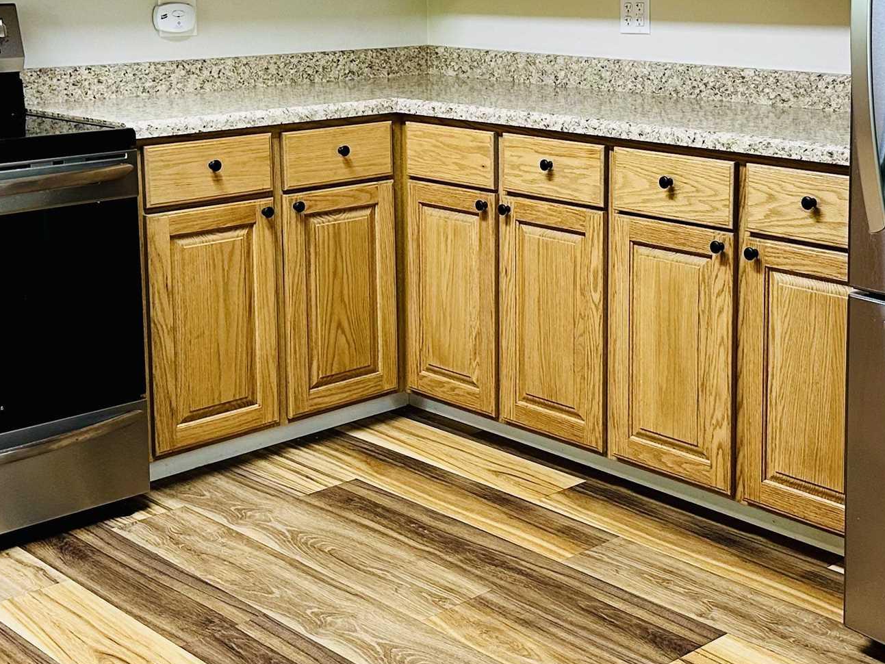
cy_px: 153
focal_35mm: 57
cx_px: 564
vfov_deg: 25.3
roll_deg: +0.4
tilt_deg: -7.0
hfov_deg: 33.6
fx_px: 1457
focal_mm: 6.86
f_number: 1.78
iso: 160
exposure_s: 1/60
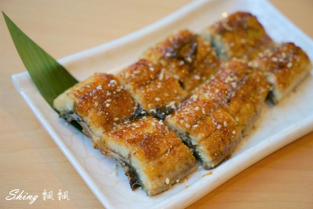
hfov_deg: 28.8
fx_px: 608
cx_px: 156
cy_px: 104
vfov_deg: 19.4
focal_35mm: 70
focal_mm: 70
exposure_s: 1/125
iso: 200
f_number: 5
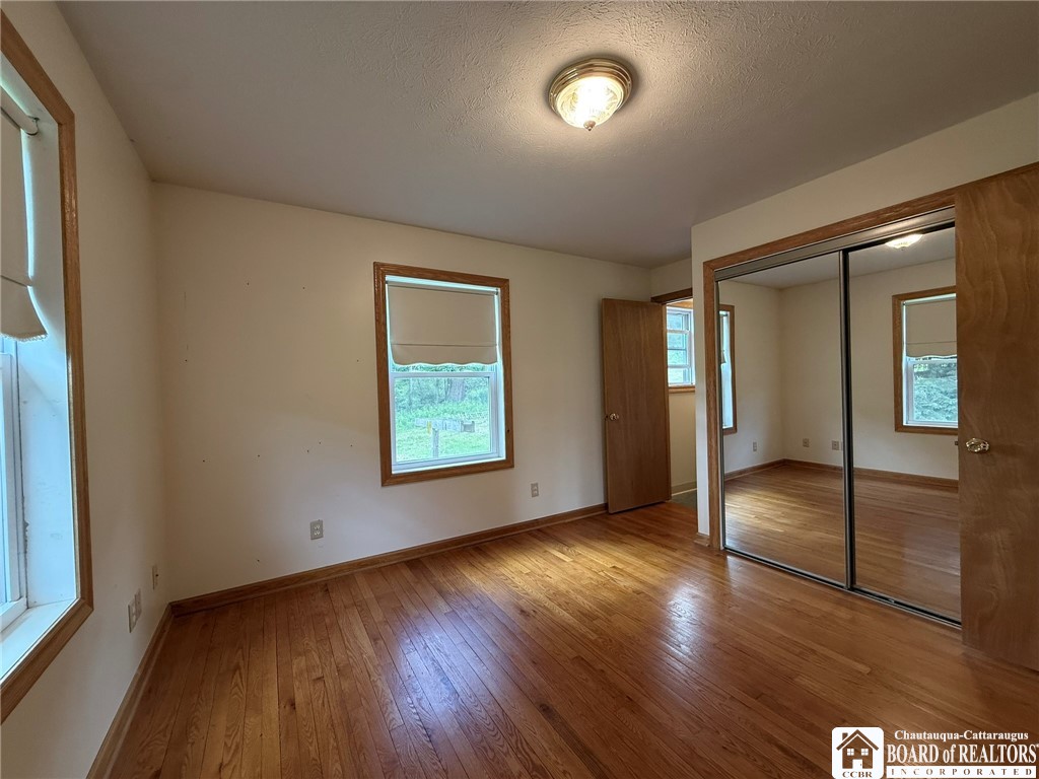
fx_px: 420
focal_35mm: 14
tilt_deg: -0.7
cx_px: 520
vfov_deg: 85.7
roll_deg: +1.3
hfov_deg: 102.1
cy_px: 390
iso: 200
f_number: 2.2
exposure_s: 1/120
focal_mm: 2.22
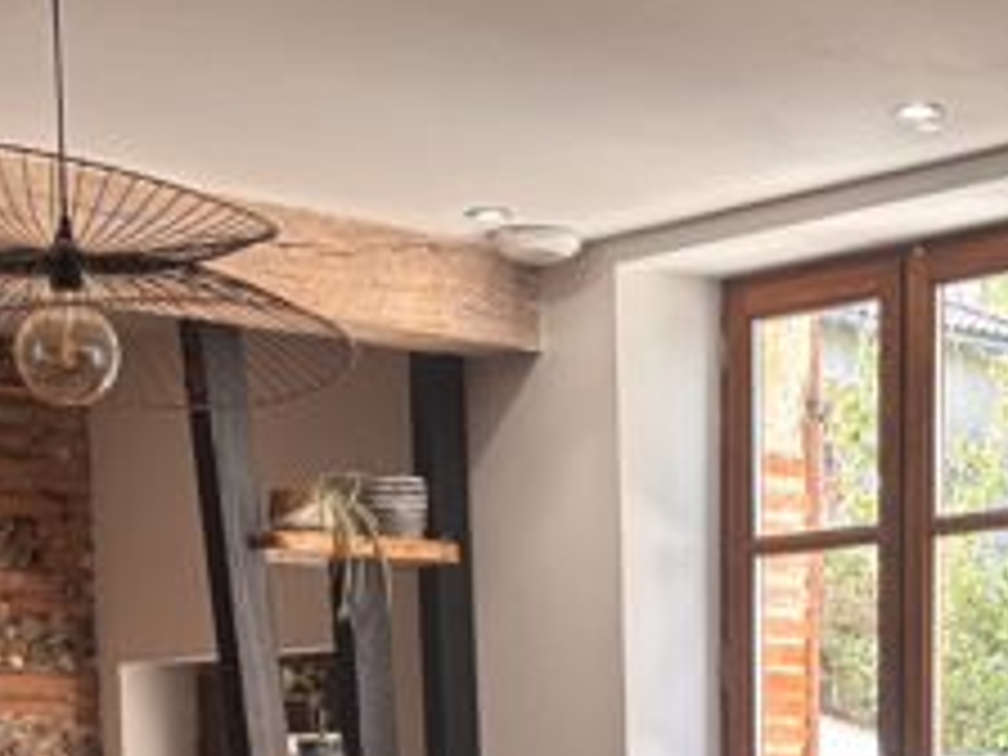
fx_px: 2708
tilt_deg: -4.4
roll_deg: +1.1
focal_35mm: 93
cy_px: 1017
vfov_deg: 15.1
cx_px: 752
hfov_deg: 20.9
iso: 100
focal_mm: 5.96
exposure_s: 1/100
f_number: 1.6
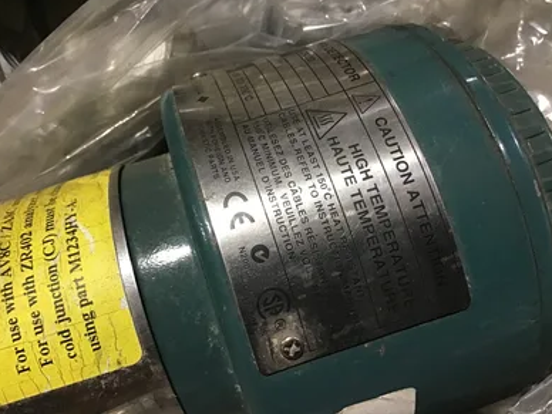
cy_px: 202
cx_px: 272
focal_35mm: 32
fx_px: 510
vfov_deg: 44.2
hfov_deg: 56.8
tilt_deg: -81.5
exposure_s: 1/24
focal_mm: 3.3
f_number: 2.4
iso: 200
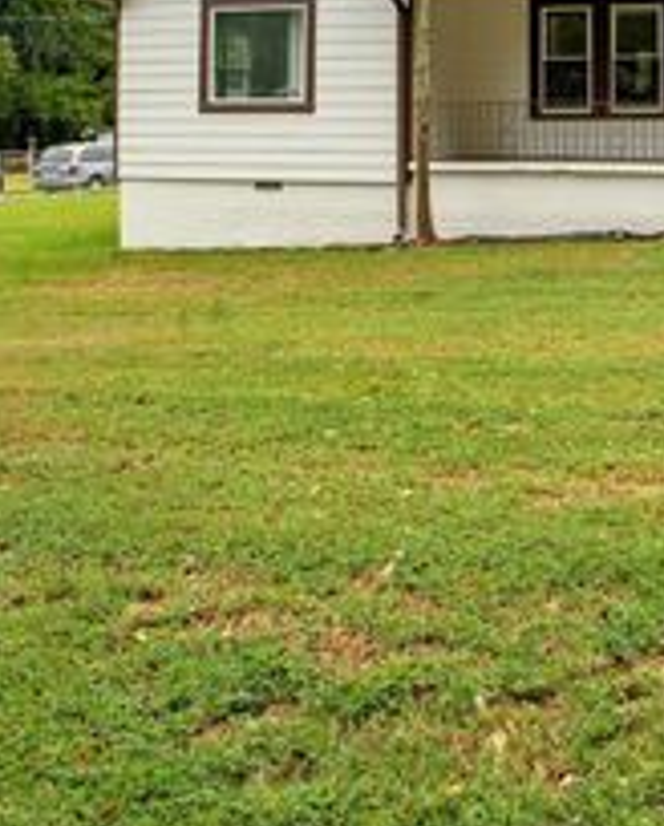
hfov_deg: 35.1
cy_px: 176
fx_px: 955
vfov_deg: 44.7
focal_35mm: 39
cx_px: 648
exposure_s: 1/80
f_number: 8
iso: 640
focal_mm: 17
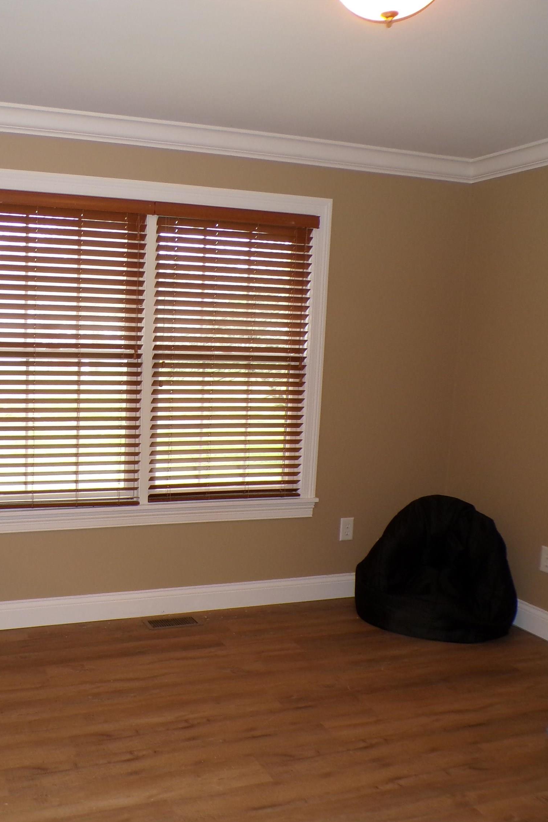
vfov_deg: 55.8
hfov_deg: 37.5
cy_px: 419
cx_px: 110
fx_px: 776
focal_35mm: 34
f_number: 3
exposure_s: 1/17
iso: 229
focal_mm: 4.3
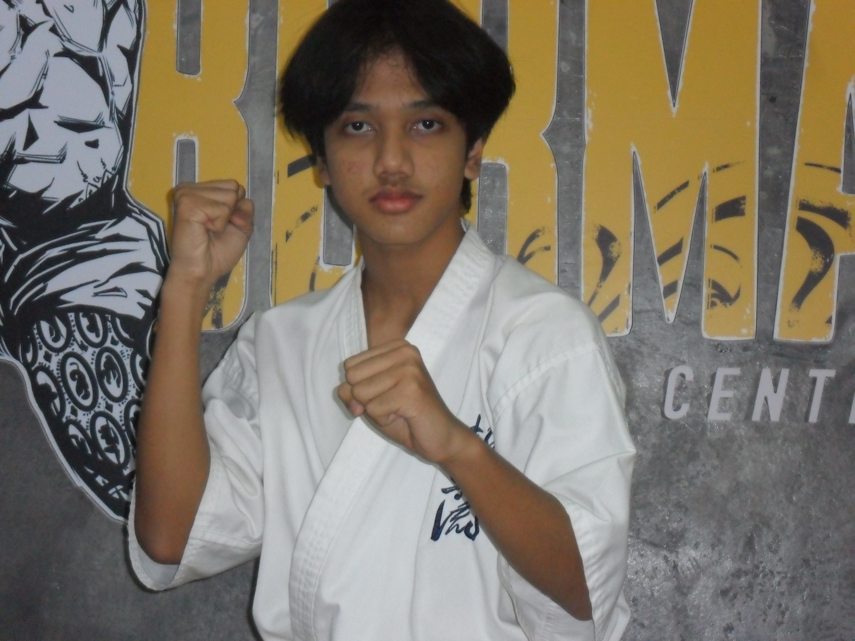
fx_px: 2668
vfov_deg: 13.7
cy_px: 320
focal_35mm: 108
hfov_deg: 18.2
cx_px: 428
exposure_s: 1/60
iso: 400
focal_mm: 19.6
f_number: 5
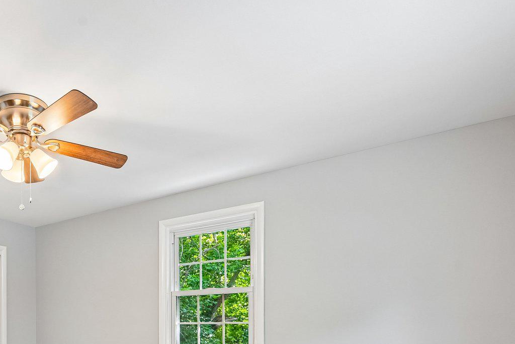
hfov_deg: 60.1
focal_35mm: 28
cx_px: 101
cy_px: 324
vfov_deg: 41.8
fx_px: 401
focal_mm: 14
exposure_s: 1/13
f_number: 8
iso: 400
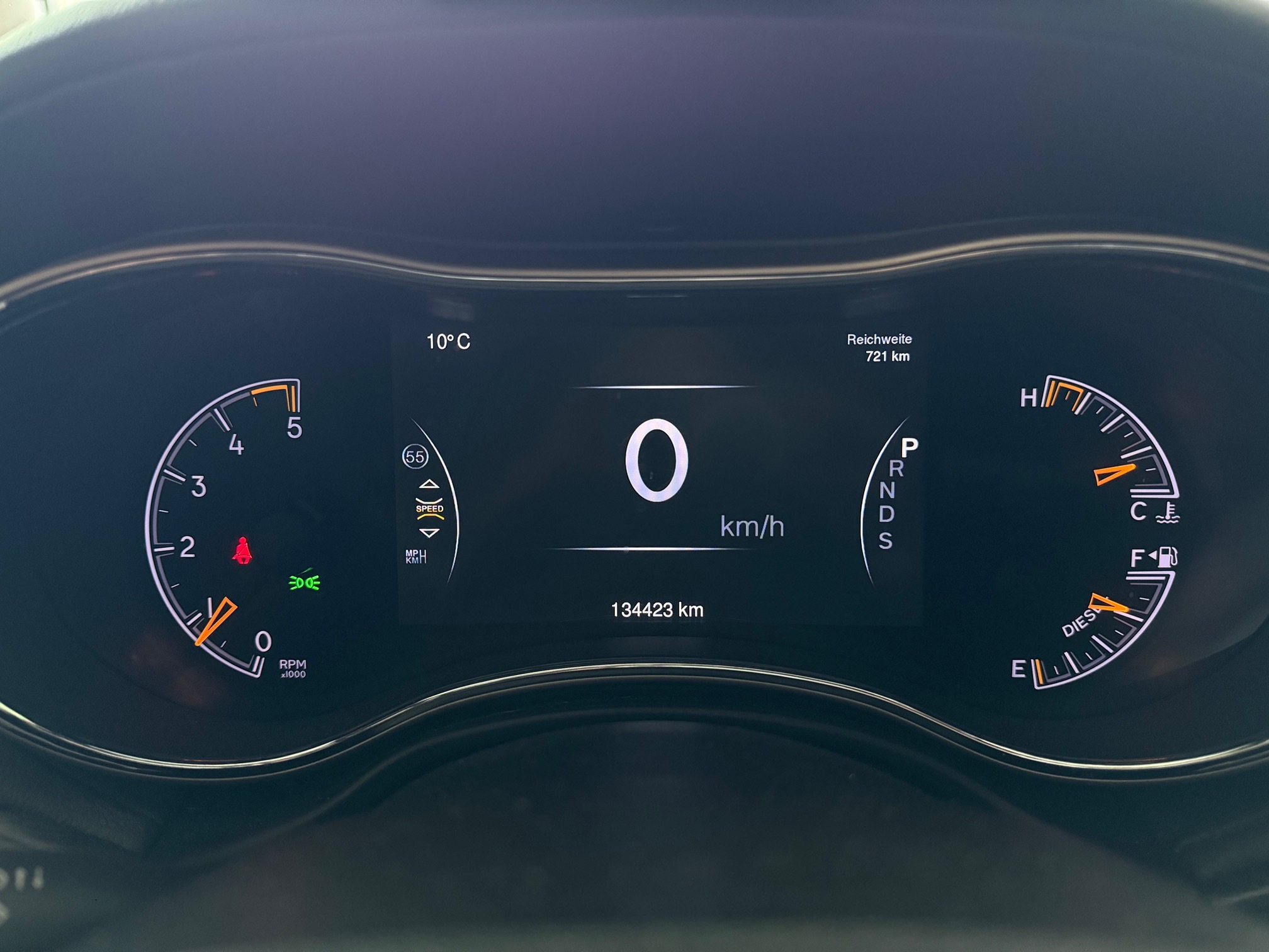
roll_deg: -0.7
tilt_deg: -21.1
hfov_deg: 71.6
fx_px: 880
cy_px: 476
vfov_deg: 56.8
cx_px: 634
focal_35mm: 24
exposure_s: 1/50
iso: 640
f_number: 1.78
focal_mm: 6.76
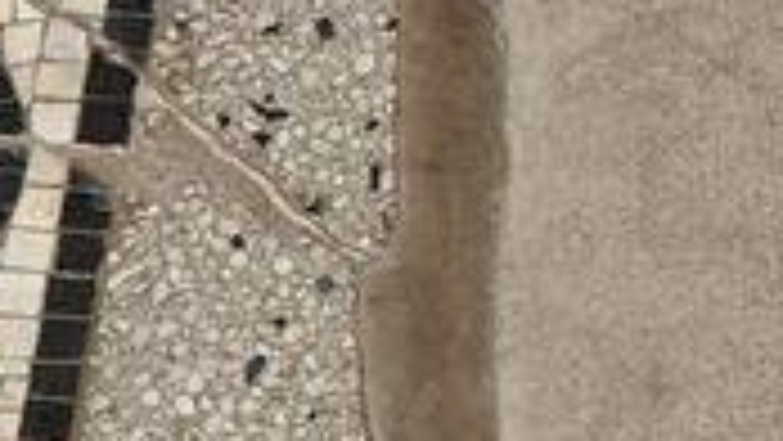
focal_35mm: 202
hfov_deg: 10.3
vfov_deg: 6.0
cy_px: 441
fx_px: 4194
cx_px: -423
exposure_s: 1/500
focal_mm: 35
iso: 100
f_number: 9
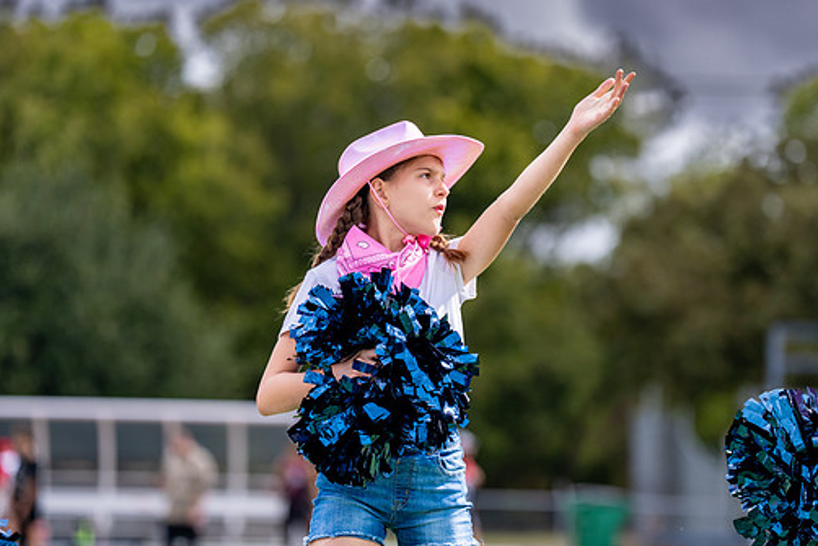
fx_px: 4386
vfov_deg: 7.1
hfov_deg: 10.7
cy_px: 266
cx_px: 463
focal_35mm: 193
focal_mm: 148
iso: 320
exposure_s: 1/2500
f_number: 2.8
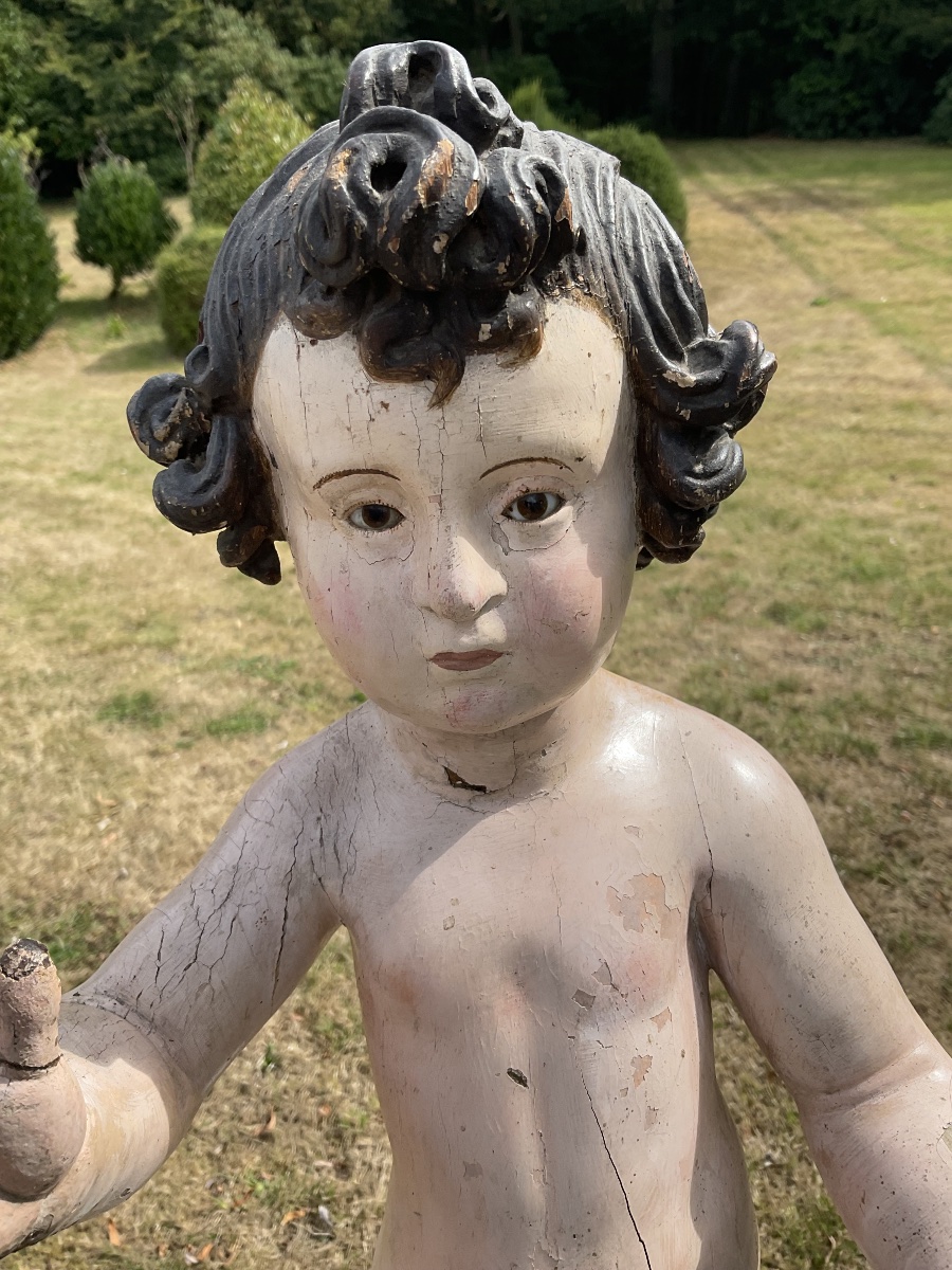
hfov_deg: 48.2
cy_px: 635
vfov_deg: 61.7
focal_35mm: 29
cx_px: 476
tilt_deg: -20.7
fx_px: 1063
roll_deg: +2.4
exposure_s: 1/898
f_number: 1.8
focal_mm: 3
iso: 16
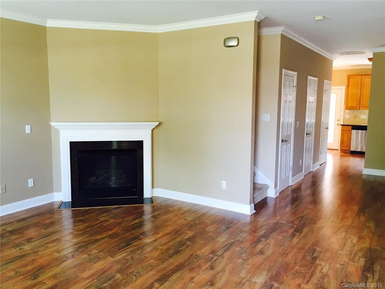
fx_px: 323
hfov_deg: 61.7
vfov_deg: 48.2
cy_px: 144
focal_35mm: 29
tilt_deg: -6.6
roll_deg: -1.1
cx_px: 192
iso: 80
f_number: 2.2
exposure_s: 1/30
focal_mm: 4.15
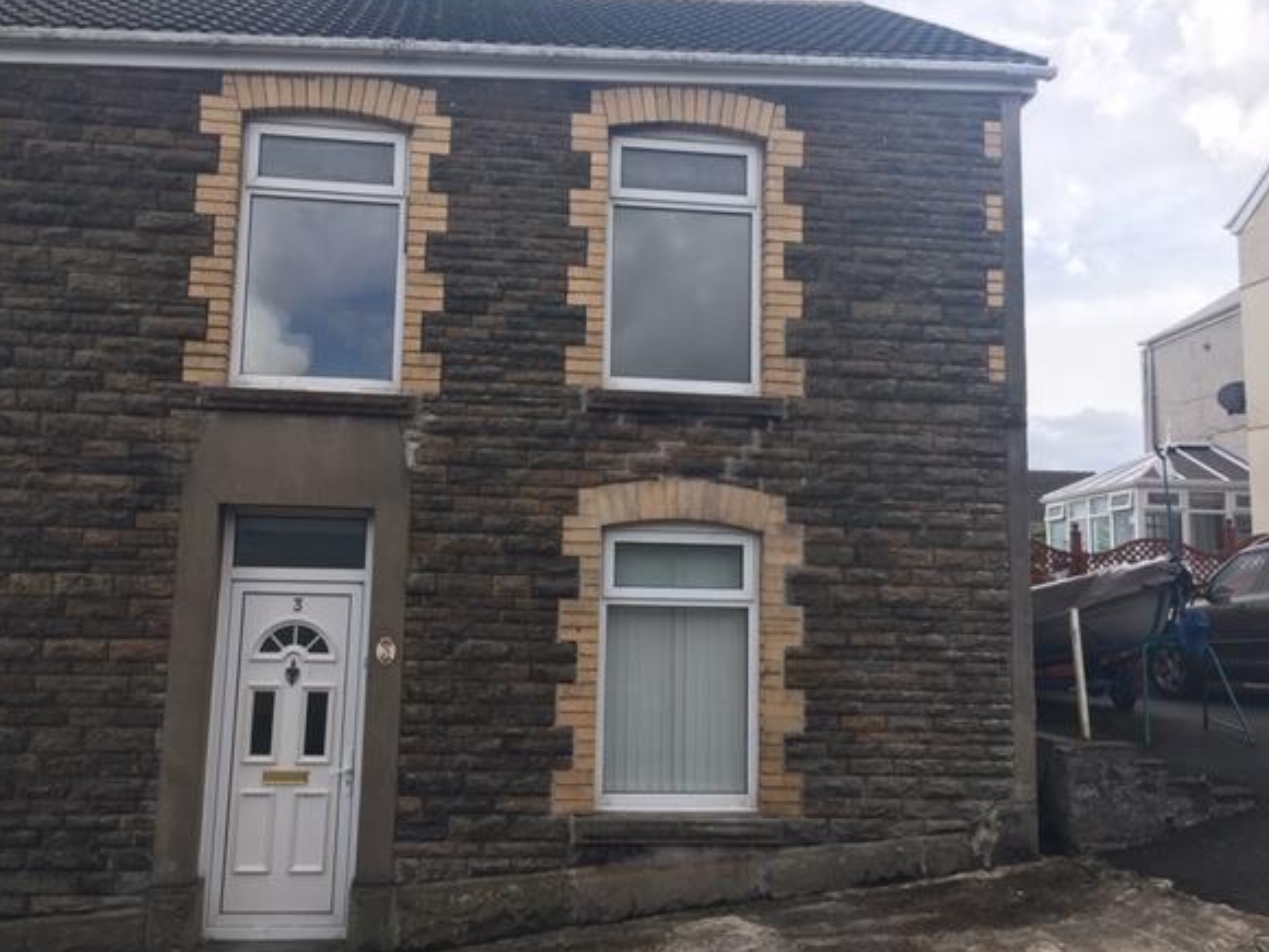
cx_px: 608
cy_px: 433
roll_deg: -1.5
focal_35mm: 32
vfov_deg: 44.1
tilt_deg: +7.6
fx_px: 1173
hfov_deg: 56.8
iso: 25
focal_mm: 4.15
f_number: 2.2
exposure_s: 1/686
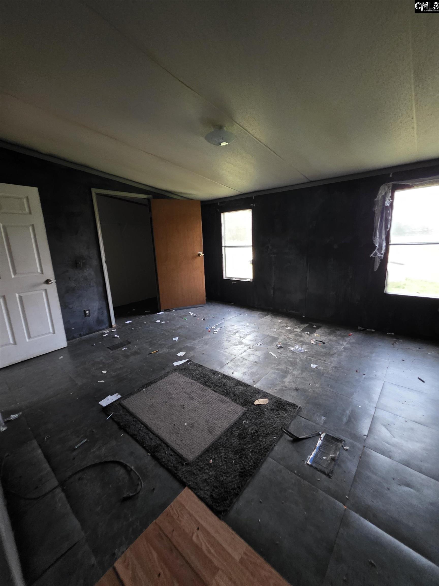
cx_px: 220
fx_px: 220
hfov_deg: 89.9
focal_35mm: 13
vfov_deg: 106.2
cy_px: 293
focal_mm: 2.2
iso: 800
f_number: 1.9
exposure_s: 1/60
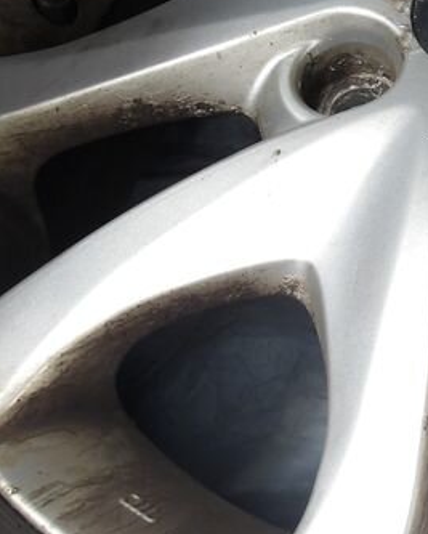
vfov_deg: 23.1
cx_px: 511
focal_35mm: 81
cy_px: 79
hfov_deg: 18.0
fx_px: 1281
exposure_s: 1/265
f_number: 3
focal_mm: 4.9
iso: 100
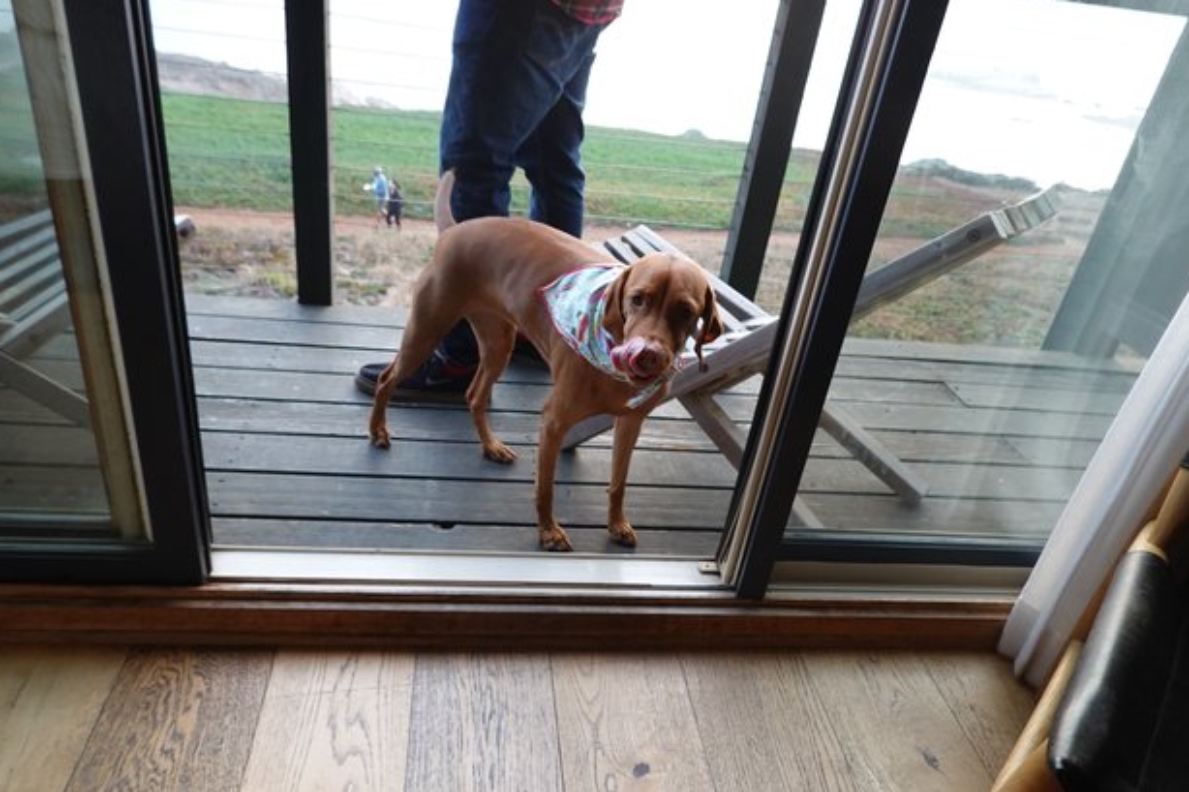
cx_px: 575
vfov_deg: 51.3
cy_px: 407
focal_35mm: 25
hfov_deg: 71.5
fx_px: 825
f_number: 2.8
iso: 800
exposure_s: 1/200
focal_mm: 9
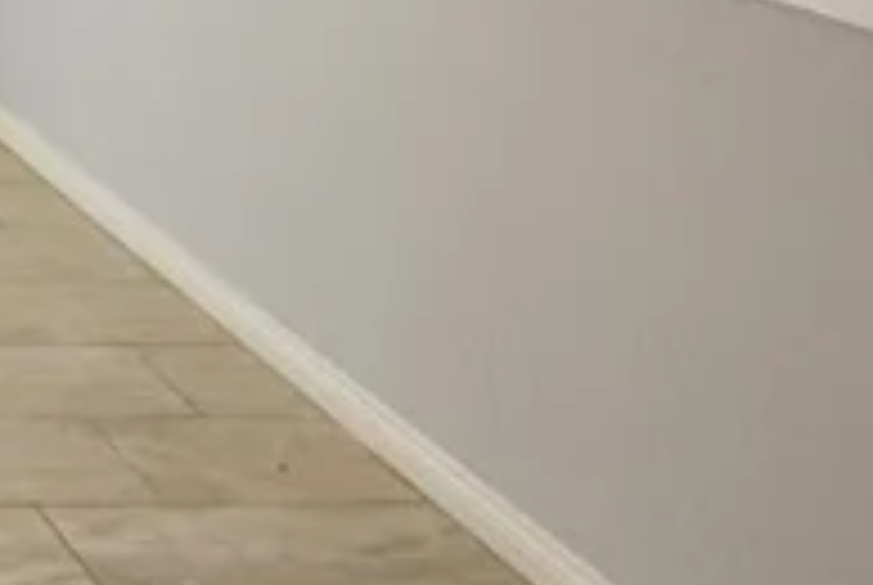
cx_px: -756
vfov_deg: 16.2
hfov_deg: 18.8
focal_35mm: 79
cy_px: -236
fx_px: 1919
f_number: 5.6
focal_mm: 10
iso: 400
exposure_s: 1/30
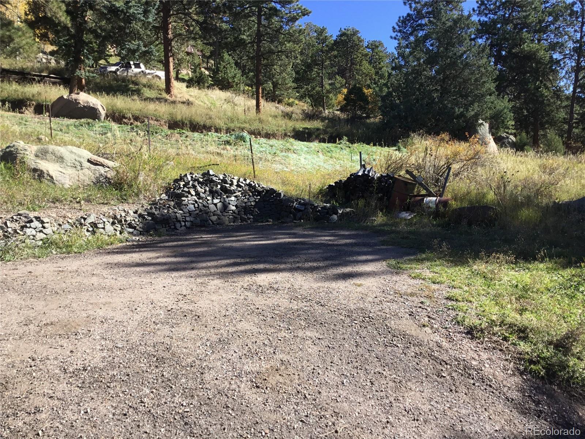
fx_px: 524
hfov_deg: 58.4
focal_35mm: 31
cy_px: 220
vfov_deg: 45.4
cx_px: 292
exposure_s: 1/532
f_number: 2.4
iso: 25
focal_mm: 3.3
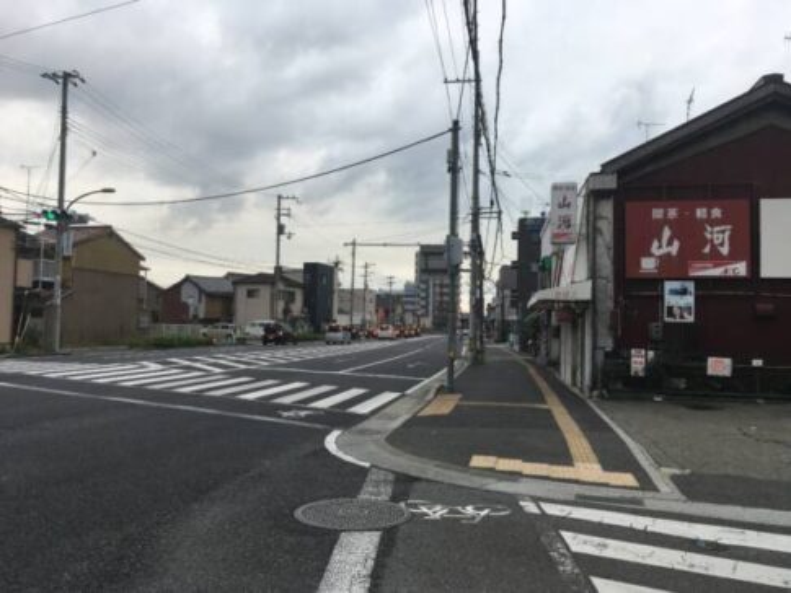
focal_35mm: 29
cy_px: 296
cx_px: 396
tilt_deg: +3.0
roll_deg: -2.0
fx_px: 663
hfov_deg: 61.6
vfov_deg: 48.2
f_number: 2.2
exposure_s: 1/120
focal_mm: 4.15
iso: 32
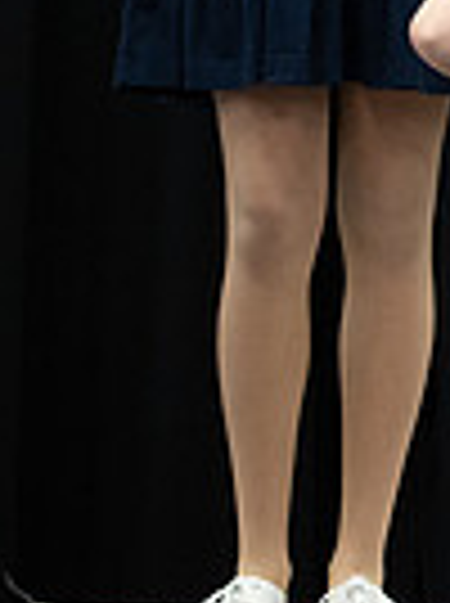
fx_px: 9146
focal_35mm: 526
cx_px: 1220
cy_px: -238
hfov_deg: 2.8
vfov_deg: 3.8
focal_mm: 126
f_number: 6.3
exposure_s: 1/100
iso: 6400
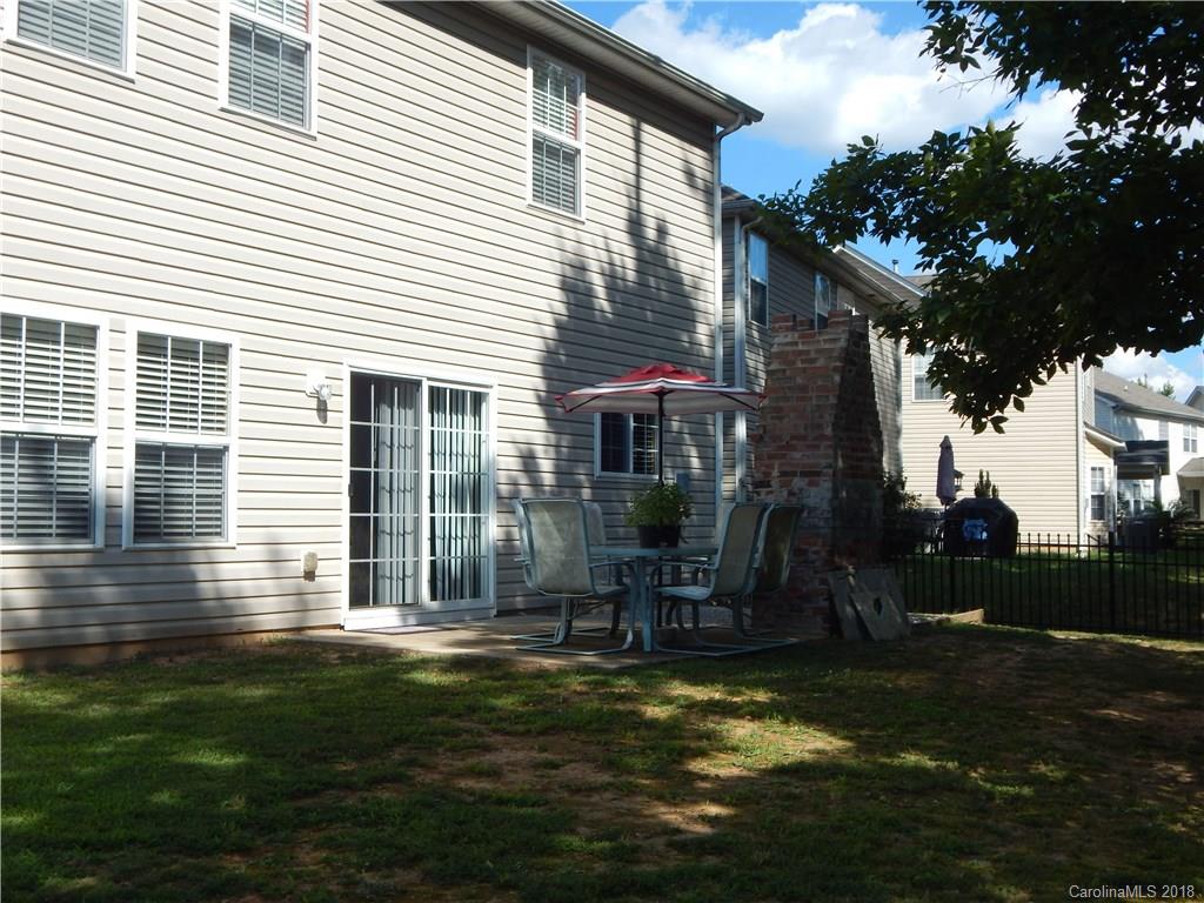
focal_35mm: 38
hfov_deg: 49.0
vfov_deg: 37.7
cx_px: 602
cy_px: 452
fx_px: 1322
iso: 125
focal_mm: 6.8
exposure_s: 1/1250
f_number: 3.4
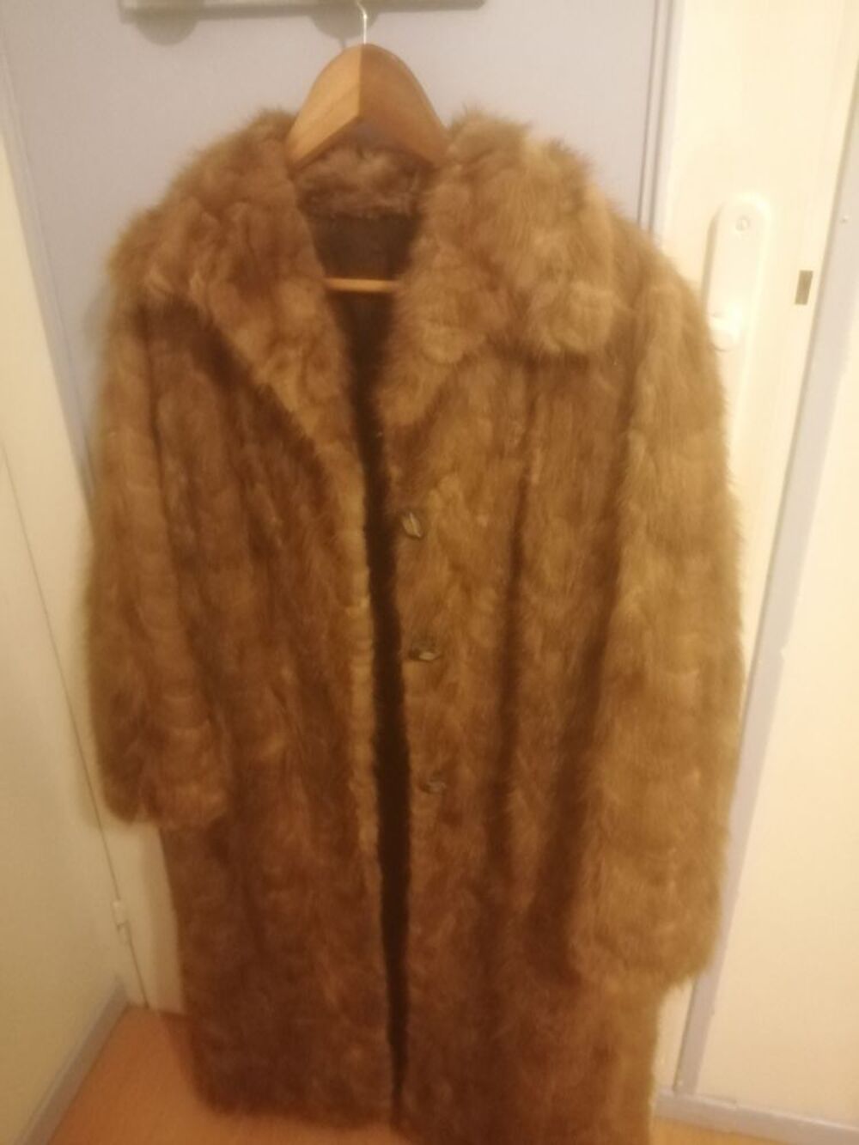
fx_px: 860
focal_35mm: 26
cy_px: 572
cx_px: 430
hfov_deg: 53.1
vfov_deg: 67.3
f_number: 1.8
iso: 800
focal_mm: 3.46
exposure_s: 1/15
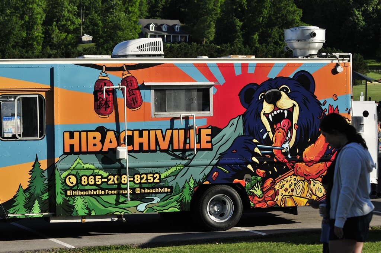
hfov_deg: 19.5
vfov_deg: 13.0
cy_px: 126
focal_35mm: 105
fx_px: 1110
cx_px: 190
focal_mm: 70
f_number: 4.5
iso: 320
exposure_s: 1/2000
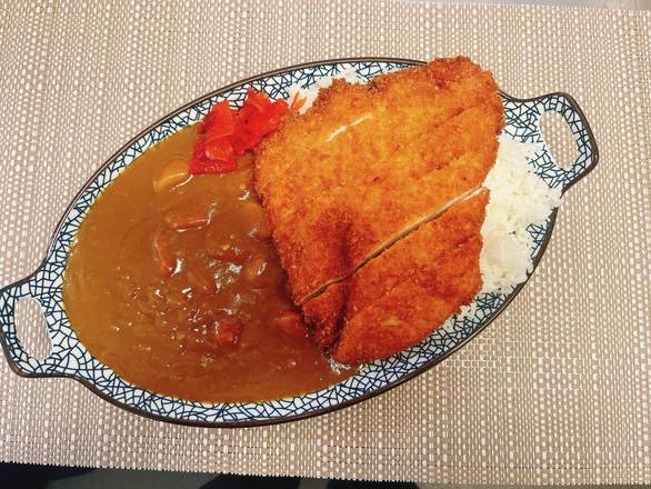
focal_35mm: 26
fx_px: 489
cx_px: 326
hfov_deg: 67.3
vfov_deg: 53.1
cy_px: 244
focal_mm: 5.1
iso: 100
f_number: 1.6
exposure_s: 1/50
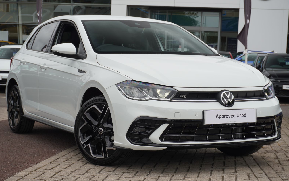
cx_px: 144
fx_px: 571
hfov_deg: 28.4
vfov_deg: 18.0
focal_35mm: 73
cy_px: 90
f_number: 5.6
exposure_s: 1/160
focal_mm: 47
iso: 100
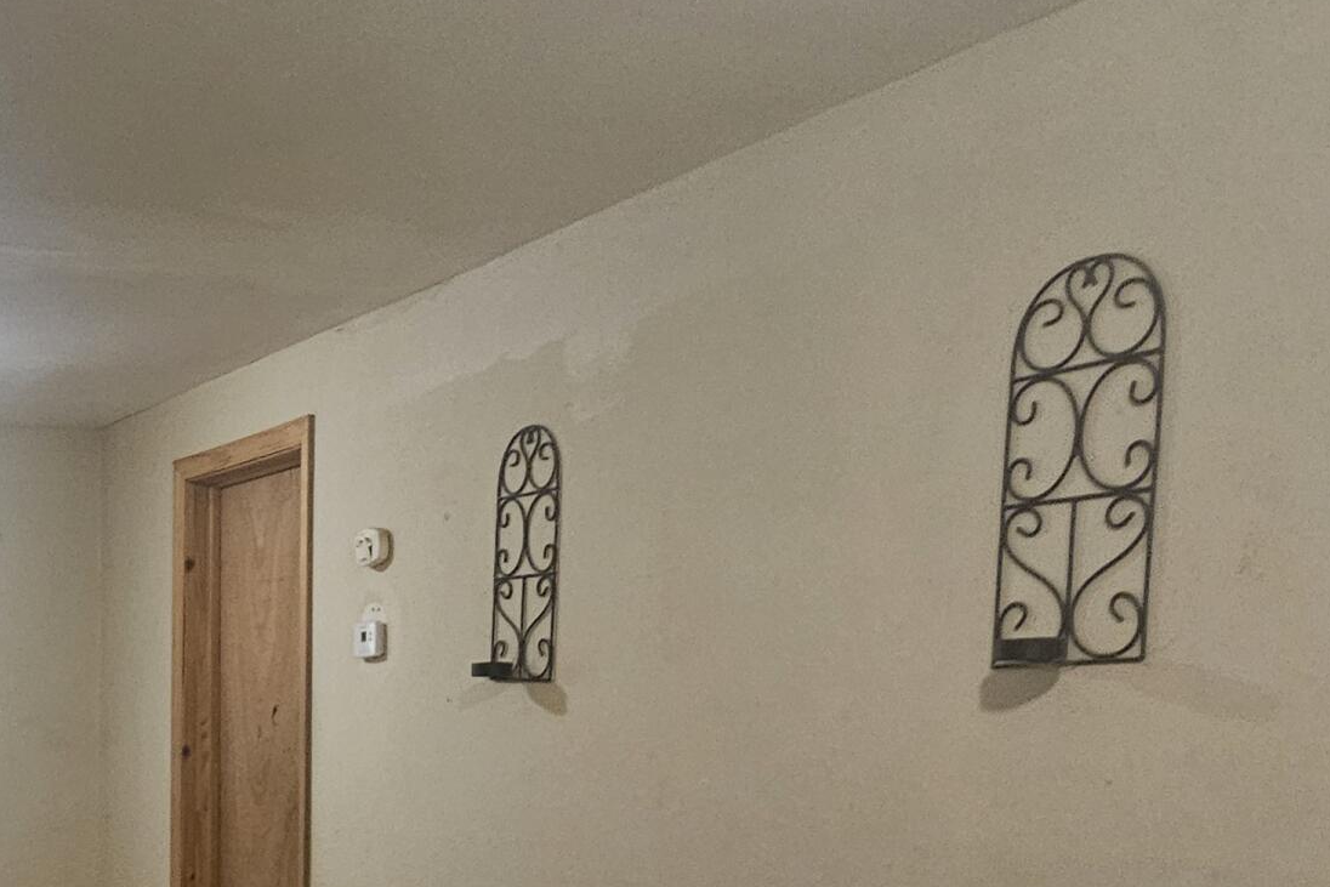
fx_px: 1367
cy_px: 825
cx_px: 206
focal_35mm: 37
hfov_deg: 48.0
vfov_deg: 33.7
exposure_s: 1/40
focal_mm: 2.2
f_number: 2.2
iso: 320
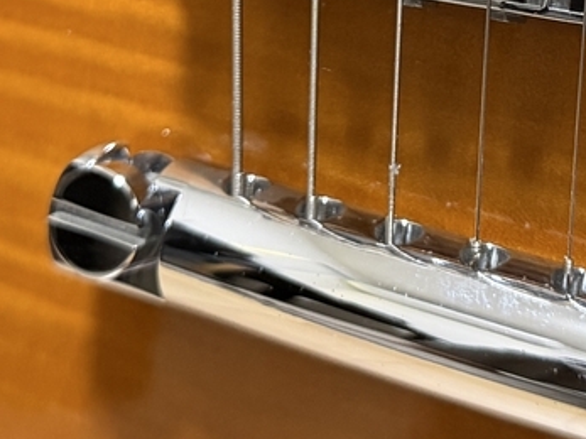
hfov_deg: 22.6
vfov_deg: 16.6
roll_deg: -2.2
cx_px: 591
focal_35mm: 83
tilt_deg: -15.6
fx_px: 1405
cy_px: -157
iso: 500
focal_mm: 6.76
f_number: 1.78
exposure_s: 1/48
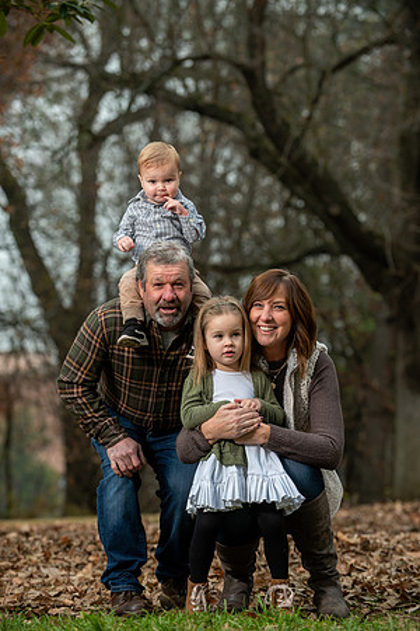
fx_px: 2275
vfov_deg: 15.8
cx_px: 210
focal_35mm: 130
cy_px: 316
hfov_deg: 10.5
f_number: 4
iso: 200
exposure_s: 1/125
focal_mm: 130
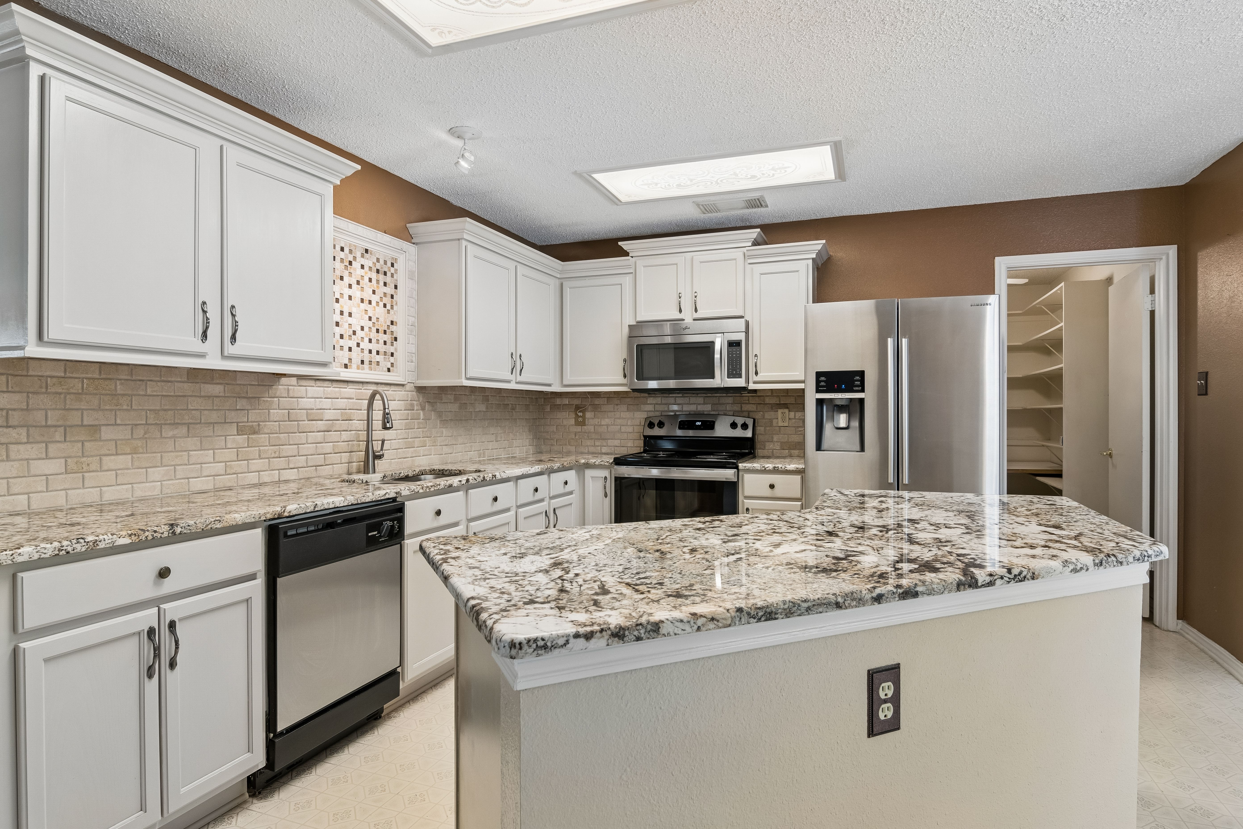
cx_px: 622
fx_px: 656
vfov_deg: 64.6
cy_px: 414
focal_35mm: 19
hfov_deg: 86.9
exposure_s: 1/40
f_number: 8
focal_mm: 13
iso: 320
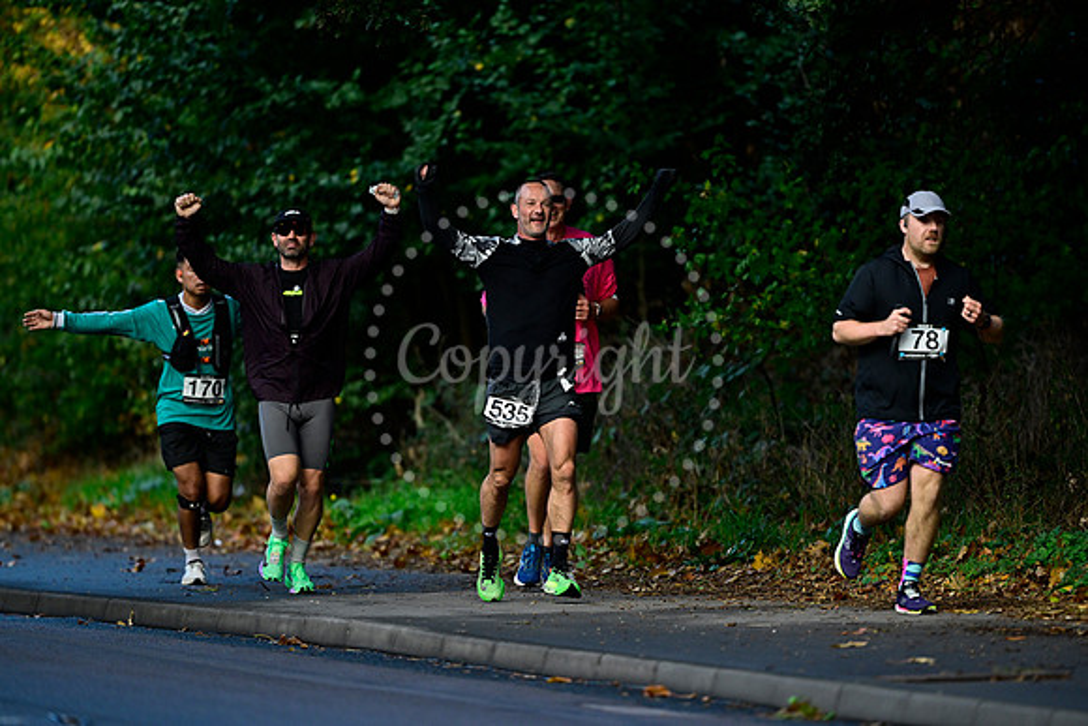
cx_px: 544
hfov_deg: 5.2
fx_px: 12091
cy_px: 363
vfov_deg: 3.4
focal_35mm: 400
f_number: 2.8
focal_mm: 400
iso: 1600
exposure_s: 1/2000
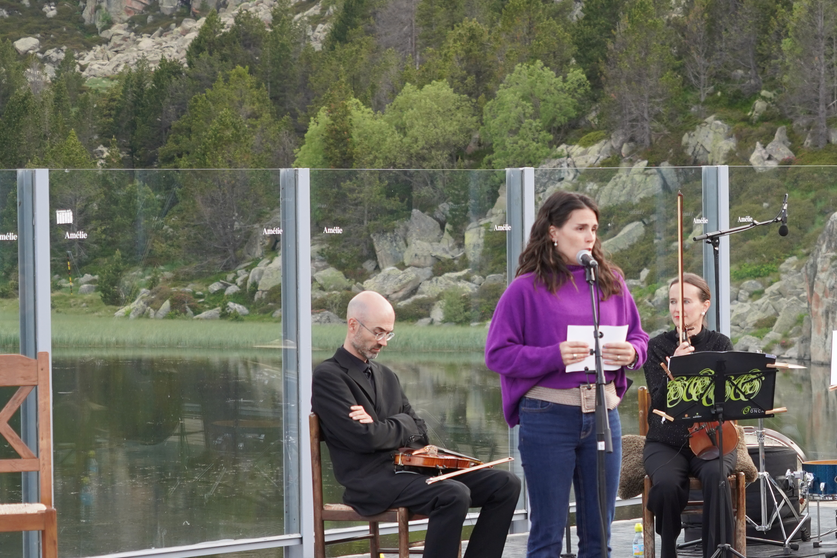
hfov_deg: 14.9
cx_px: 723
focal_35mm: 136
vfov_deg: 10.1
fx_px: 3162
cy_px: 308
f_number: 5.6
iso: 400
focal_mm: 70
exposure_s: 1/160
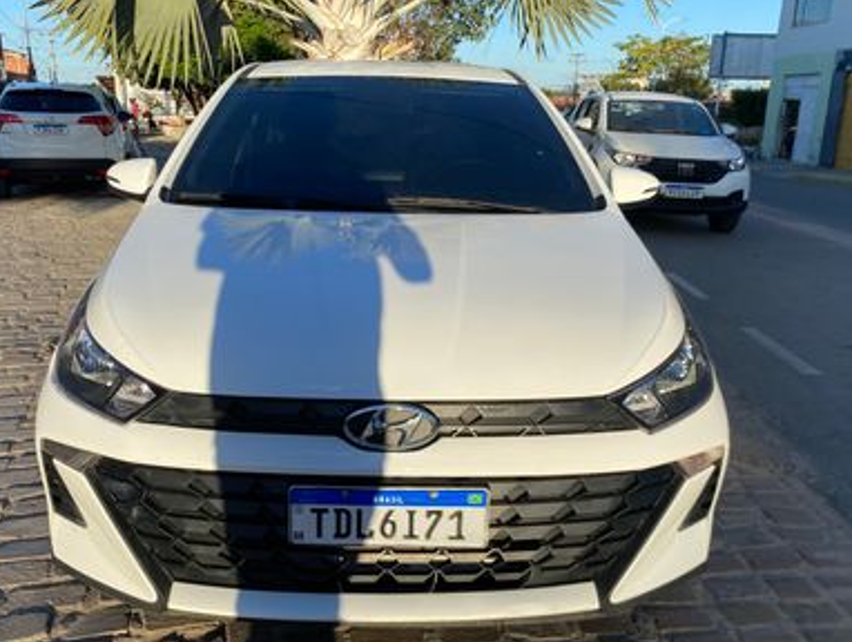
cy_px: 350
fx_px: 789
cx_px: 395
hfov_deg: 56.7
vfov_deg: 44.2
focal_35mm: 32
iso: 32
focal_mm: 4.25
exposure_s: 1/1961
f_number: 1.8
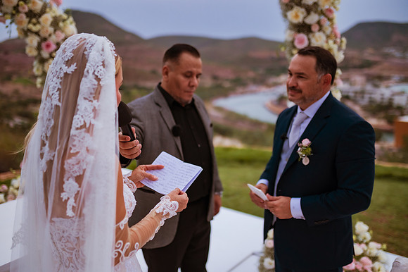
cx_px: 204
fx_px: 396
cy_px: 136
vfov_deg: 37.8
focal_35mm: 35
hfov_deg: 54.5
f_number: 1.6
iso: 800
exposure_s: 1/3200
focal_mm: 35
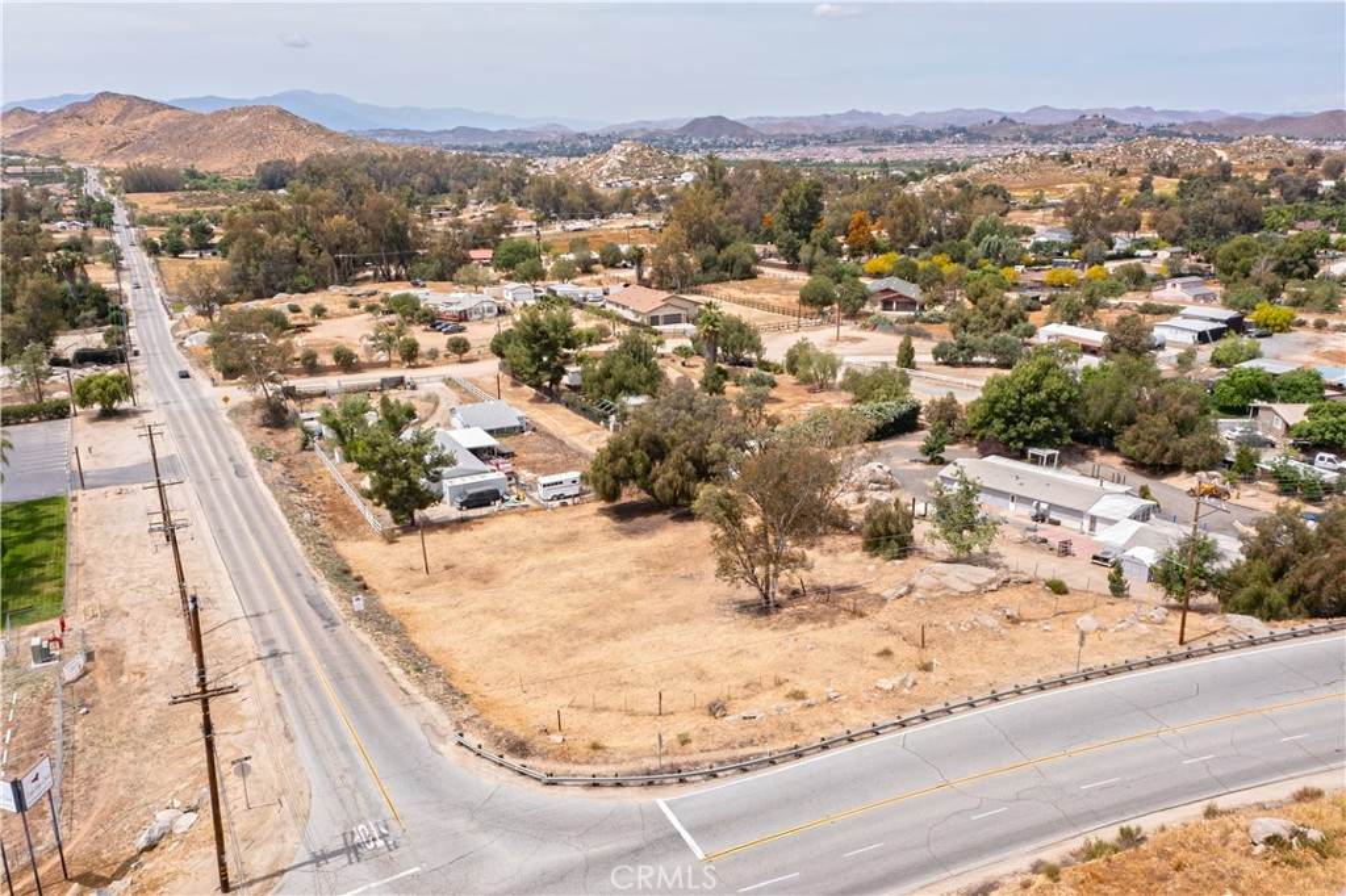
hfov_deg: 65.5
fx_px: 1046
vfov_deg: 46.4
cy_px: 448
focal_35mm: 28
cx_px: 673
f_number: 5.6
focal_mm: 10.26
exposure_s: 1/500
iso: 100
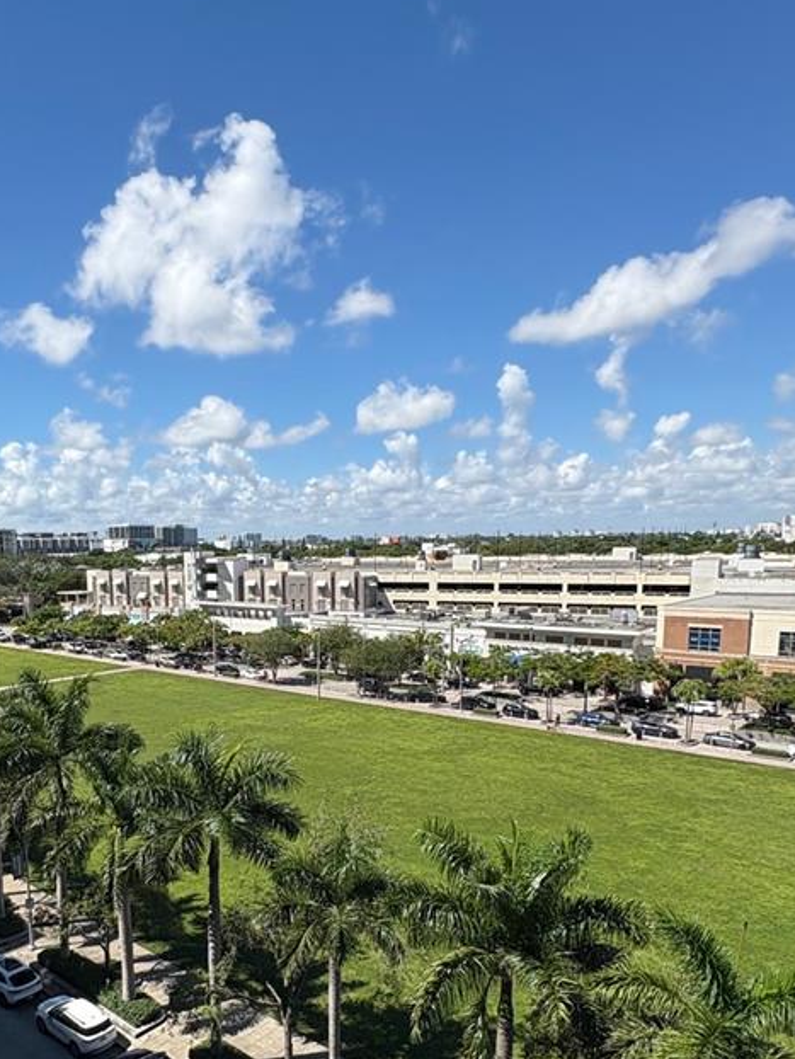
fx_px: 826
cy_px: 667
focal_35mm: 27
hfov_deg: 50.1
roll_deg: +1.1
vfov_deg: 64.3
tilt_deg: -8.2
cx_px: 240
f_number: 2.2
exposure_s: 1/2273
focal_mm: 2.22
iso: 50
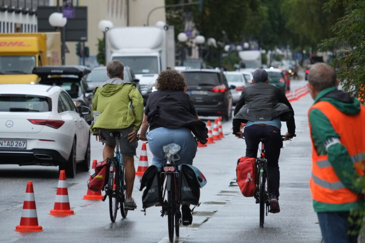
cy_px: 122
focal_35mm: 300
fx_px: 3041
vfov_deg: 4.6
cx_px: 182
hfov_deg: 6.9
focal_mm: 200
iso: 200
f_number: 5.6
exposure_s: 1/400
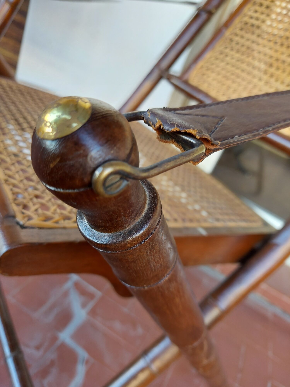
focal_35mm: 24
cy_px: 194
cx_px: 145
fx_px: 268
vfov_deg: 71.6
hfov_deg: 56.8
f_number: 1.8
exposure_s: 1/50
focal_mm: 5.23
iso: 50
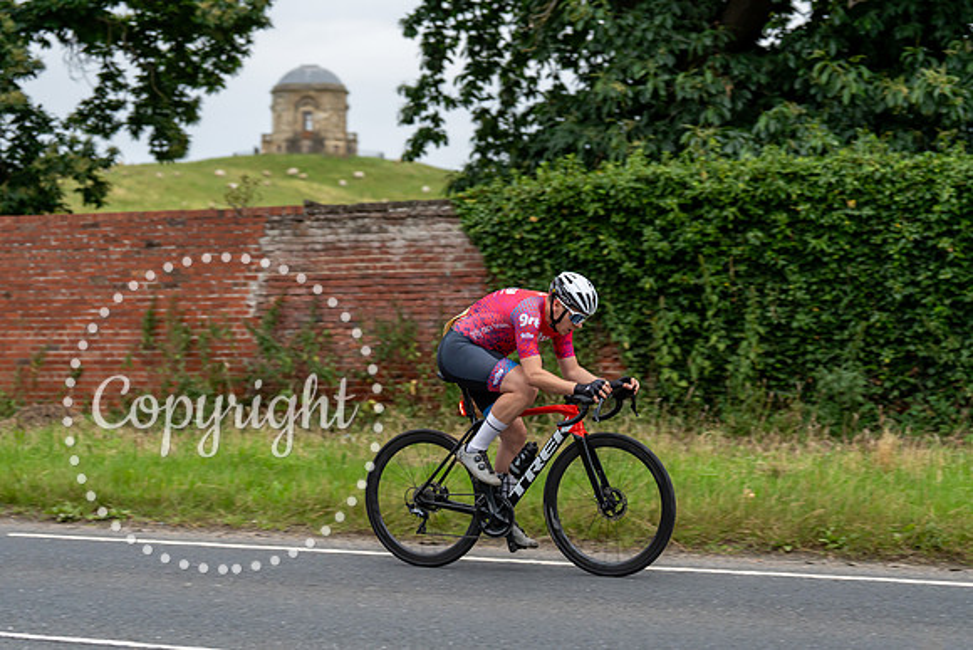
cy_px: 325
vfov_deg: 17.5
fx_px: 2109
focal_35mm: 78
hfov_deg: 26.0
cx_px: 486
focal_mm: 78
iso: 1000
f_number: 3.2
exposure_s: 1/640
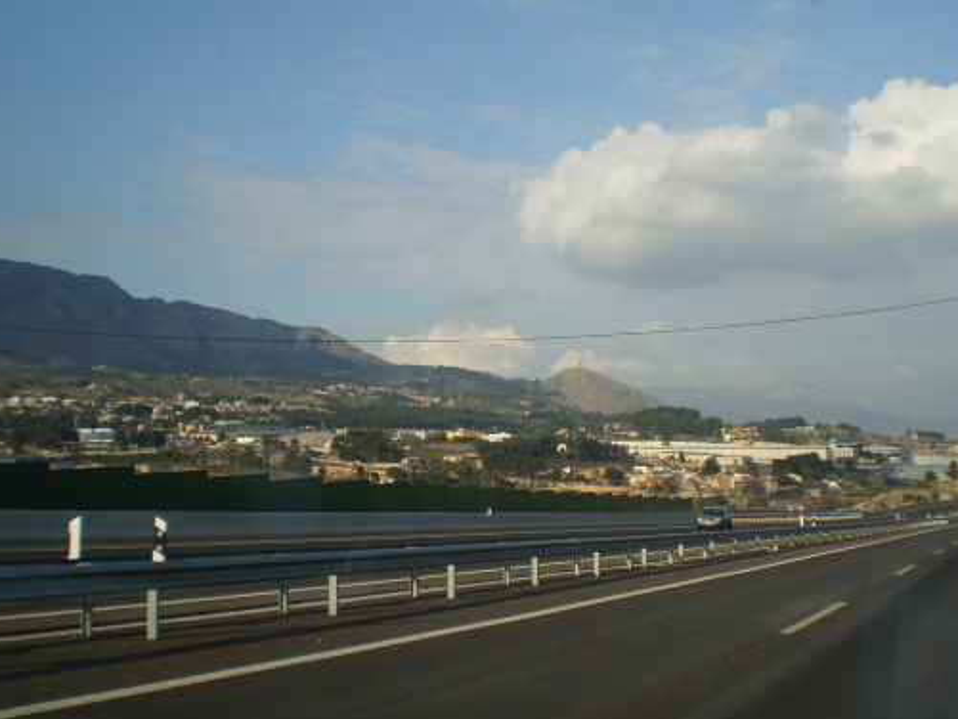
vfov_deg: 31.5
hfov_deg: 41.2
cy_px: 335
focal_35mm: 46
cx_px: 520
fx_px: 1273
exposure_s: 1/640
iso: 64
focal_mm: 6.3
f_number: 4.6
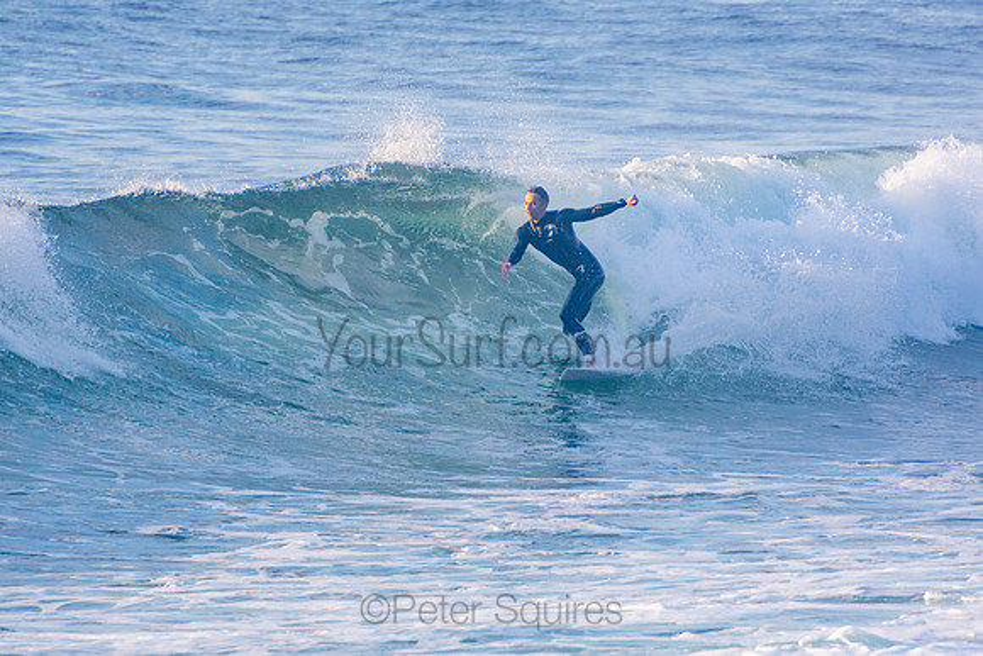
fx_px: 16969
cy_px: 328
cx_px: 492
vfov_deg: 2.2
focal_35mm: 621
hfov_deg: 3.3
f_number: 5.6
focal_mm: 400
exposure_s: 1/1250
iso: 450
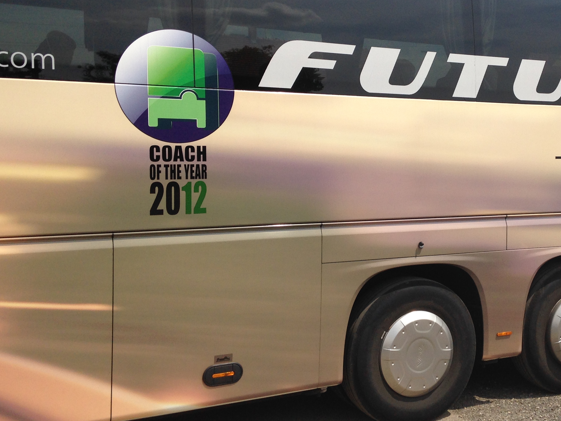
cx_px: 421
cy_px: 179
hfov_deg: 36.6
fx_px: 827
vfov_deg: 28.5
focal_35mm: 51
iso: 50
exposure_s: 1/2358
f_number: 2.4
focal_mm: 4.12
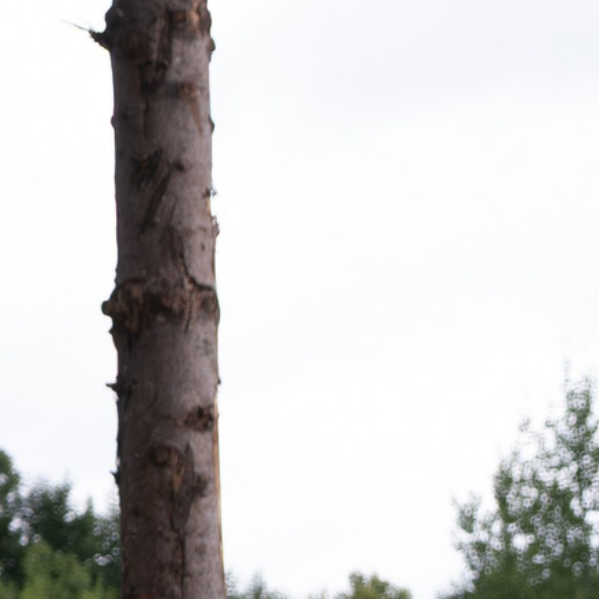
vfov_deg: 6.8
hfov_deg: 6.4
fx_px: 5012
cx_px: -1053
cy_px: 596
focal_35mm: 256
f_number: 3.6
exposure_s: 1/1600
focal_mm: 34.2
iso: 500
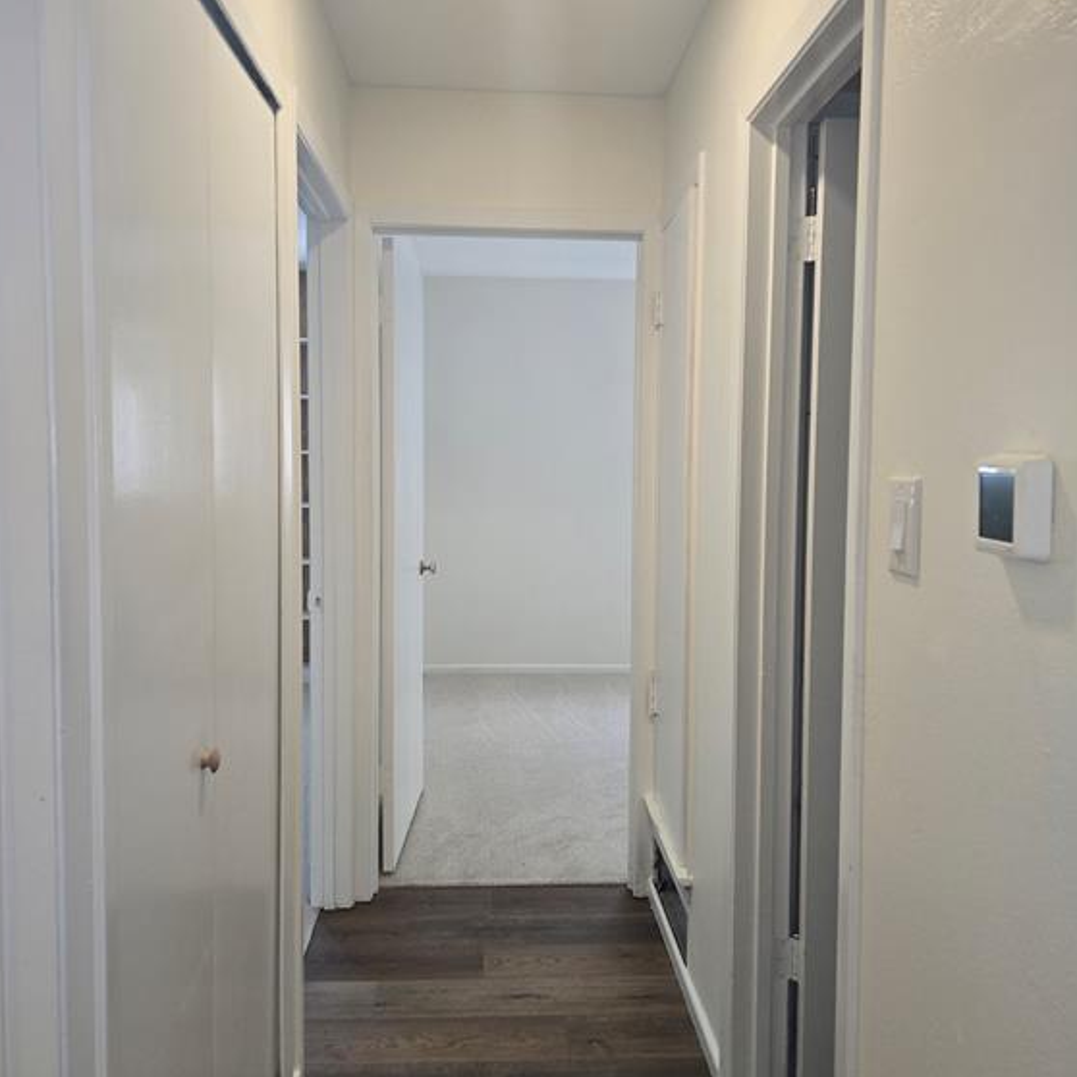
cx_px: 540
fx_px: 986
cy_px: 523
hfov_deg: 57.3
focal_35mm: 28
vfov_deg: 57.3
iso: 80
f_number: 1.7
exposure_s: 1/60
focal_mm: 6.3
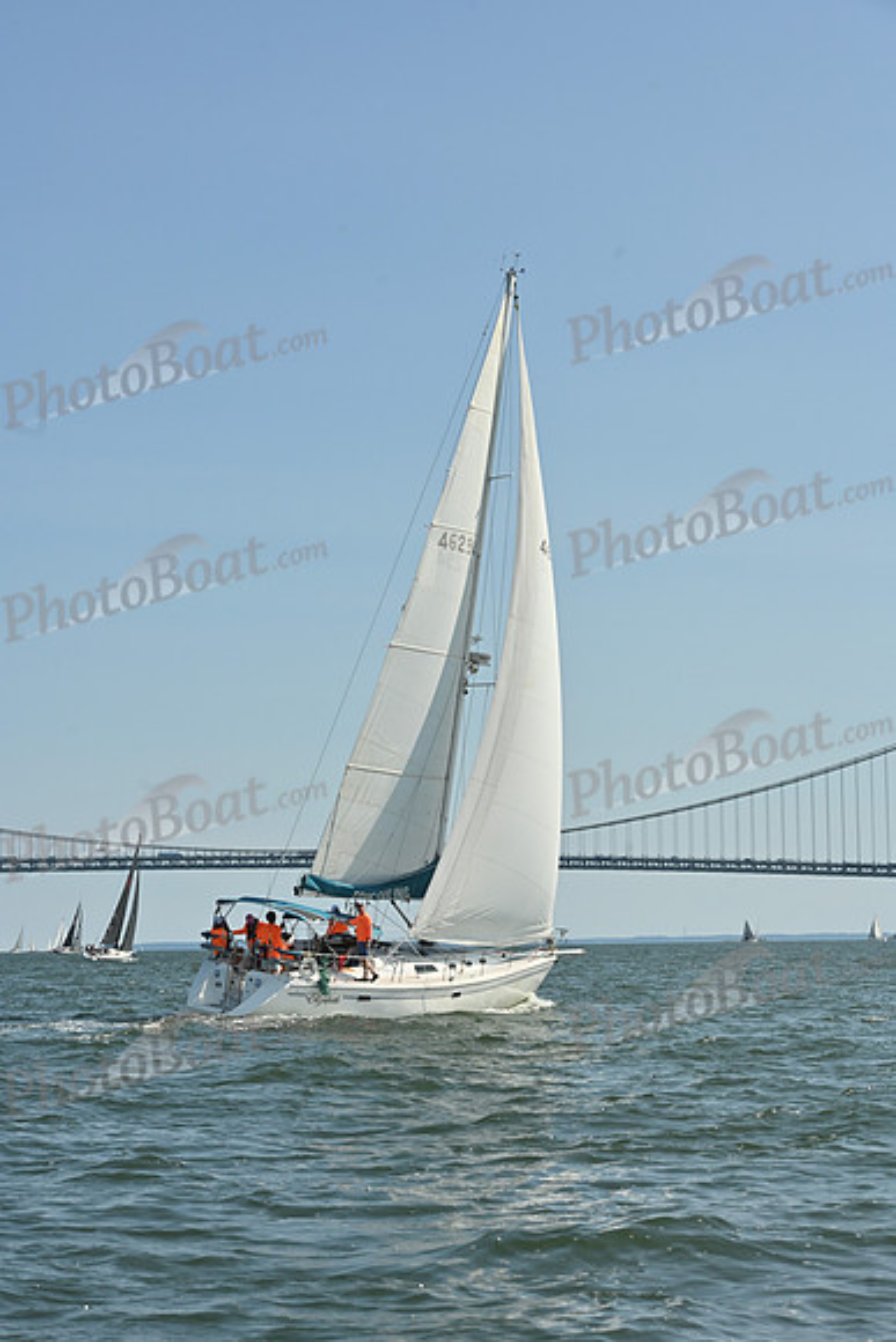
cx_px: 448
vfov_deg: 25.4
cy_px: 671
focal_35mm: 80
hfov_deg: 17.1
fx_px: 2985
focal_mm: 80
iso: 320
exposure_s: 1/1250
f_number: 10
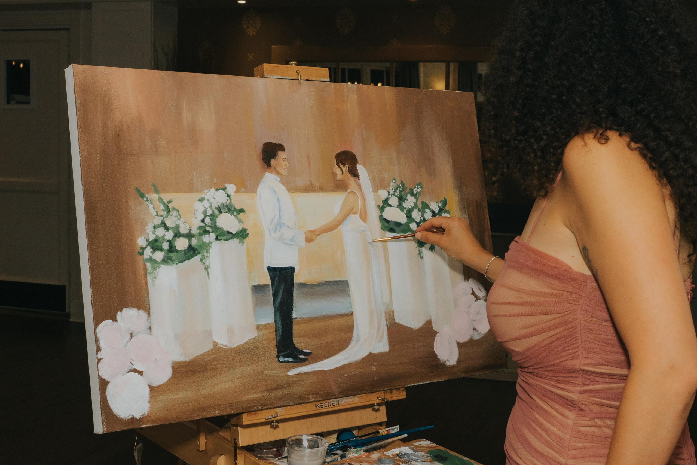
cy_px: 232
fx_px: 1007
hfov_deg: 38.2
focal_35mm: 52
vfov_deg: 26.0
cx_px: 348
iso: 500
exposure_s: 1/200
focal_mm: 25
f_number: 7.1
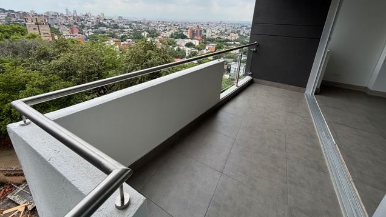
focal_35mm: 16
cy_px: 72
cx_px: 185
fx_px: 164
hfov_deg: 99.3
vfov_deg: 65.3
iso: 40
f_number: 2.2
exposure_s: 1/709
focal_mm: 2.22
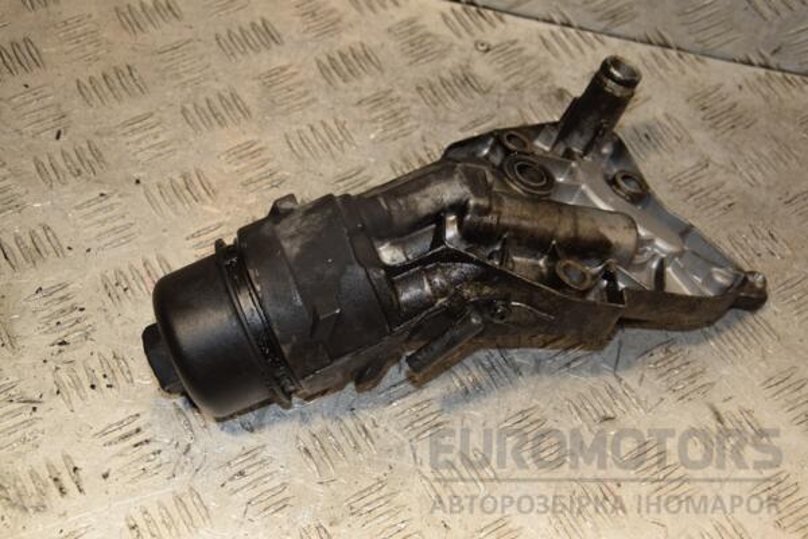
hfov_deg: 33.4
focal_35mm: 60
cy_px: 270
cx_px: 404
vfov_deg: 22.6
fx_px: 1347
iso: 800
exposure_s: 1/200
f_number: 5.6
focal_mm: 40
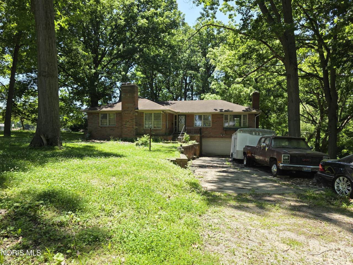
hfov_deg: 73.9
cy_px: 132
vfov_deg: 58.9
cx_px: 176
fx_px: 235
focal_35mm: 23
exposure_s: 1/1422
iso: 80
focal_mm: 6.3
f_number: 1.7
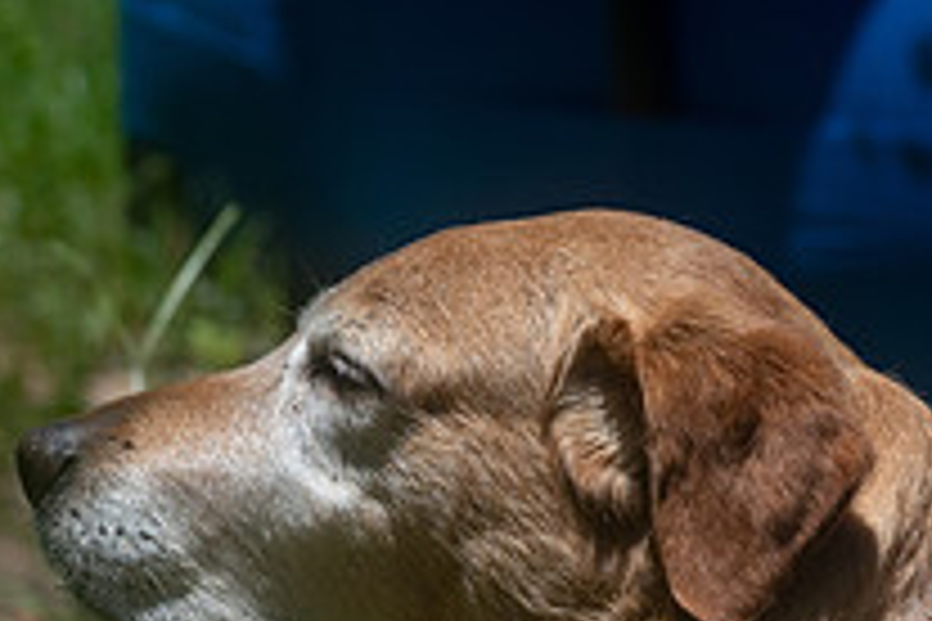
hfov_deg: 3.6
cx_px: 491
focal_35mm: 567
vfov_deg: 2.4
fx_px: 14678
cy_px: 722
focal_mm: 135
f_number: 7.1
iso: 200
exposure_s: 1/800
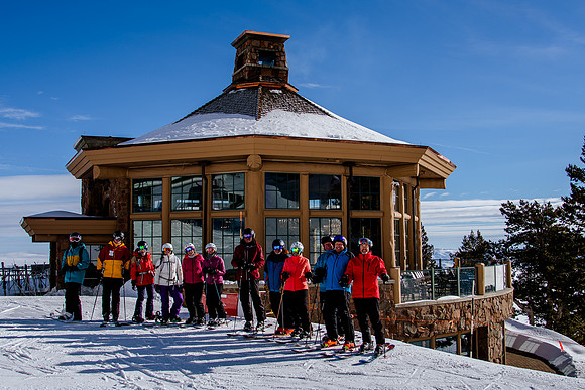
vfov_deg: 33.7
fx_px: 645
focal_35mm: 40
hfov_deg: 48.8
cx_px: 300
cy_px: 184
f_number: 5.6
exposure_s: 1/800
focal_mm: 24
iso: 160
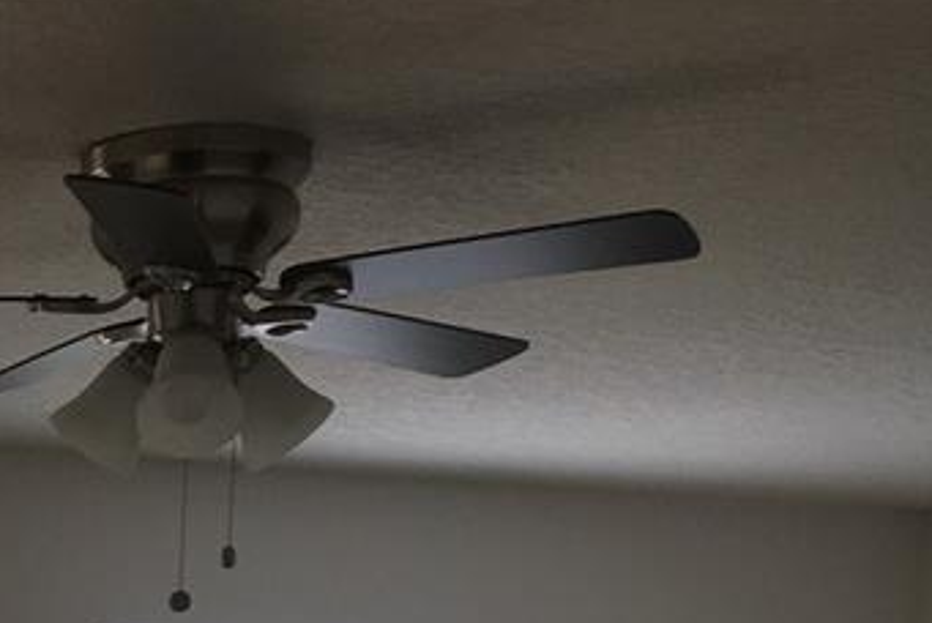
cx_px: -282
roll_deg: -0.9
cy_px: 1314
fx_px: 2746
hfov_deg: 18.0
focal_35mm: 106
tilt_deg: -8.0
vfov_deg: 11.4
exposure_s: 1/287
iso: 25
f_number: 2.2
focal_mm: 4.15
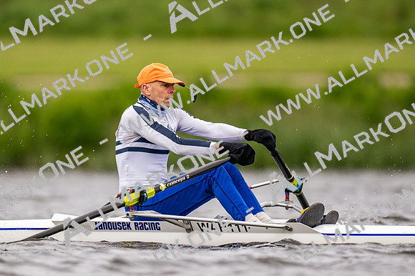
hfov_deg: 2.3
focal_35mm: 900
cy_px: 138
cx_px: 208
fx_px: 10369
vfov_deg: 1.5
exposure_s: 1/2500
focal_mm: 600
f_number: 4
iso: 720
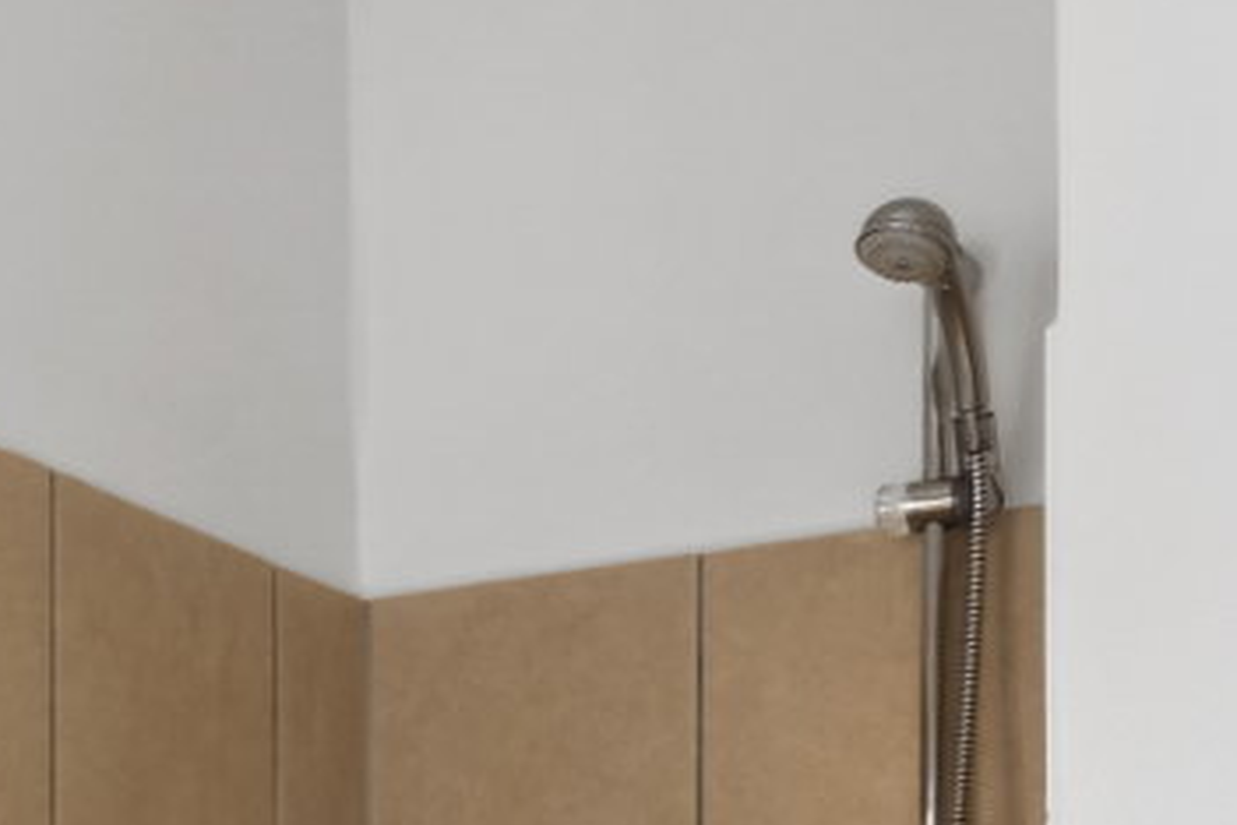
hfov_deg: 24.5
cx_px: 289
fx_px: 2817
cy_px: 1239
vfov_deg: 15.4
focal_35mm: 82
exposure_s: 1/6
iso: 200
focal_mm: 12
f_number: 8
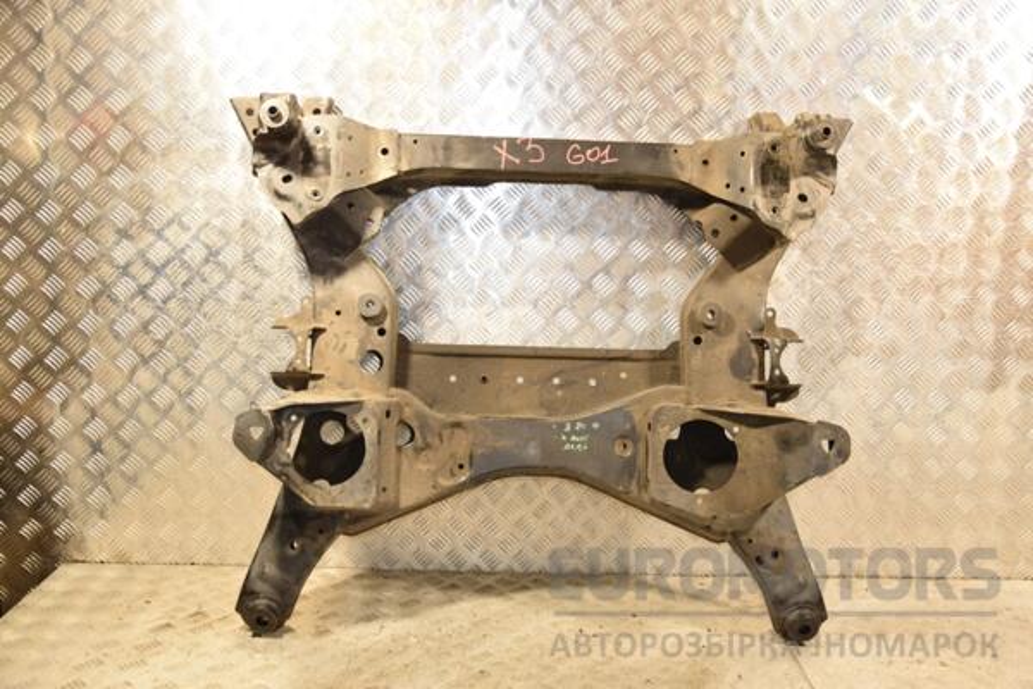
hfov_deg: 51.3
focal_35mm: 38
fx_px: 1076
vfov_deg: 35.5
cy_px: 344
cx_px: 516
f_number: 5
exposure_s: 1/125
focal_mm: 25
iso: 800
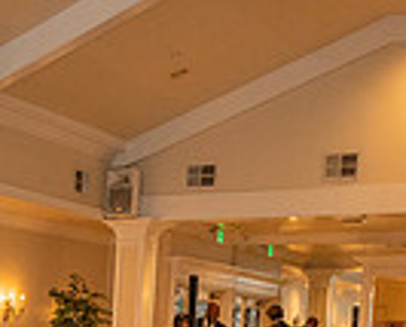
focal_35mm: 98
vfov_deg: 14.6
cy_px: 494
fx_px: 1180
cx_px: -92
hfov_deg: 18.4
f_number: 4
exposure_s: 1/200
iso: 2000
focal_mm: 24
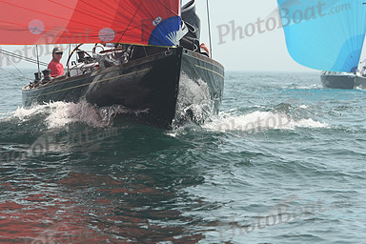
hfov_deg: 8.3
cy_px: 82
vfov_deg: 5.5
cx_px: 168
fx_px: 2531
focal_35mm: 249
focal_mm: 165
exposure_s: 1/1250
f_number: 7.1
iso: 320
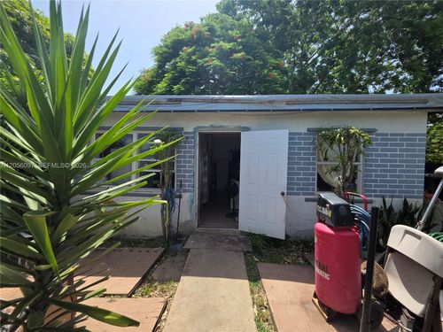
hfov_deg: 106.2
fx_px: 166
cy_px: 166
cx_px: 222
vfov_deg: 89.9
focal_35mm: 13
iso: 40
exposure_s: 1/1148
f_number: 1.9
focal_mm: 2.2
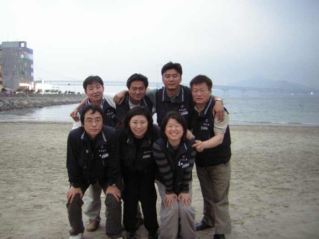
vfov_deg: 39.7
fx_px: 332
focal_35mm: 36
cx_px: 160
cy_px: 120
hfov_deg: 51.4
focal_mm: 4.7
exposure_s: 1/13
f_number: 2.6
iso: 200
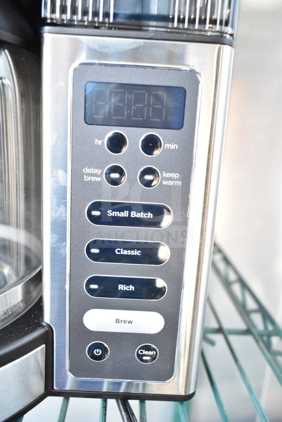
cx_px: 141
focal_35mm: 30
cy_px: 211
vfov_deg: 61.9
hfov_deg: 43.6
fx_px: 352
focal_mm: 20
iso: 1600
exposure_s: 1/60
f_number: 4
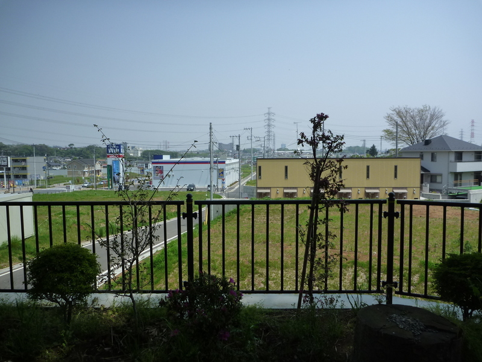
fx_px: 390
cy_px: 181
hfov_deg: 63.4
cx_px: 241
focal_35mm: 28
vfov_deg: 49.7
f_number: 3.3
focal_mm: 4.9
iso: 125
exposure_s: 1/1300
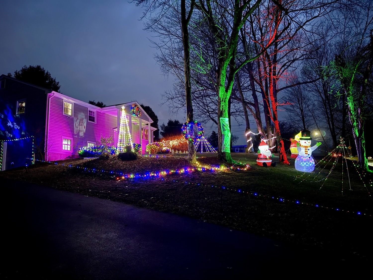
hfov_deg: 71.6
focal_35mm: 24
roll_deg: +2.5
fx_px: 259
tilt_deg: +9.2
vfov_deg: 56.8
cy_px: 140
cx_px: 186
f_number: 1.78
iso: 2000
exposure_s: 1/9
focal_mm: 6.76
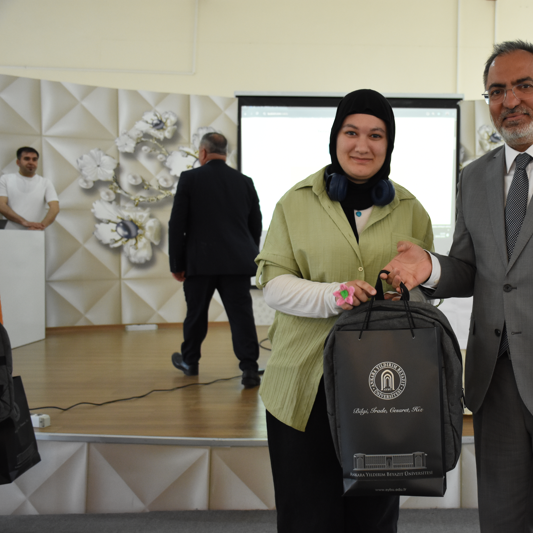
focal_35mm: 46
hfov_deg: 35.9
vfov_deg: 36.8
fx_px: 801
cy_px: 267
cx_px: 400
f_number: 4
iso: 1600
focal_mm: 24
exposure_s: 1/100
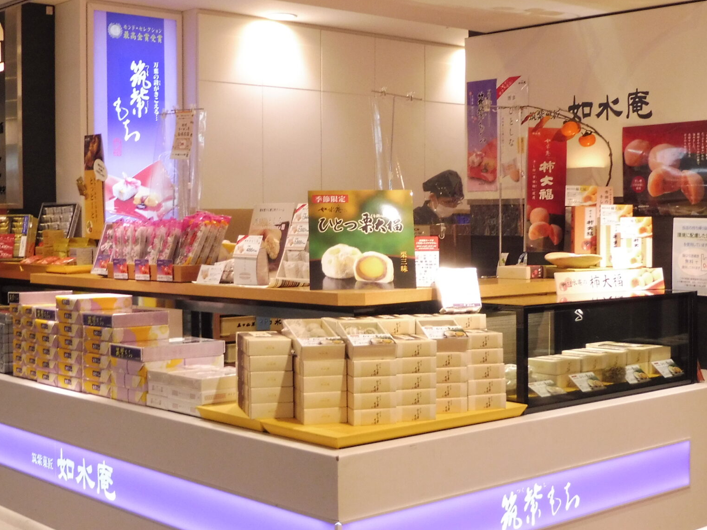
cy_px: 256
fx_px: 1164
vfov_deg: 25.7
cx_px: 412
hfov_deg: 33.7
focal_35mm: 57
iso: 250
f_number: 3.7
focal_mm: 6.1
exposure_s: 1/60
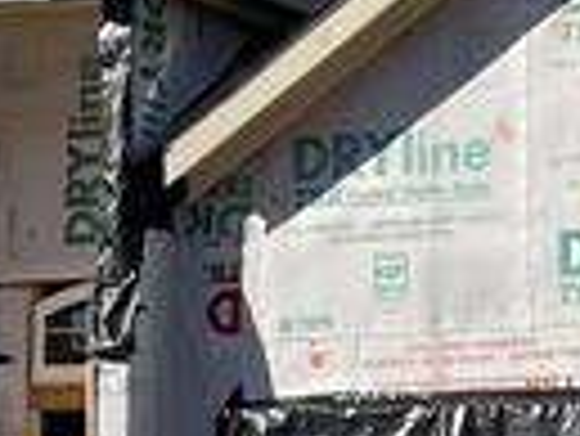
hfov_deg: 9.6
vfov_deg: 7.2
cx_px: 454
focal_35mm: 206
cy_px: 467
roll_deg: -0.5
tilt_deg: +1.9
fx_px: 3455
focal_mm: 5.1
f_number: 1.6
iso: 32
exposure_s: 1/4049
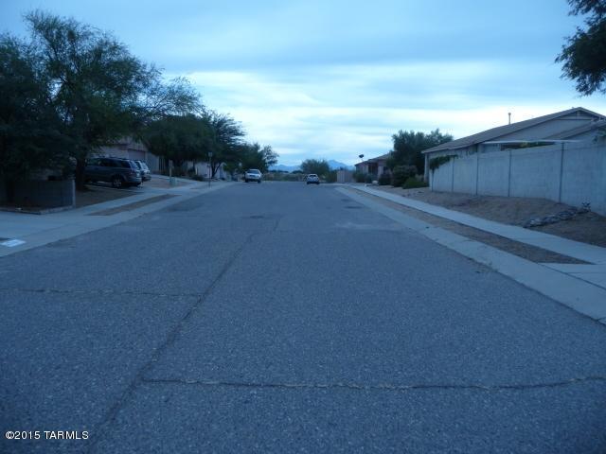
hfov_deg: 63.4
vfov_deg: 49.7
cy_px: 227
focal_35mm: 28
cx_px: 303
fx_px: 490
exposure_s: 1/640
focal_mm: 4.7
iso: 100
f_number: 3.3
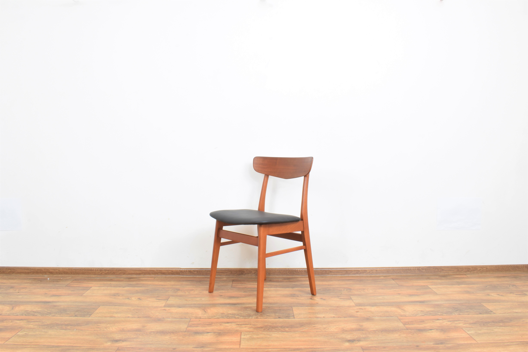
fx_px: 440
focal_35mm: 30
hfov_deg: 61.9
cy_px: 176
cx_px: 264
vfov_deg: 43.6
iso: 100
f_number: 25
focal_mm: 20
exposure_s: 4
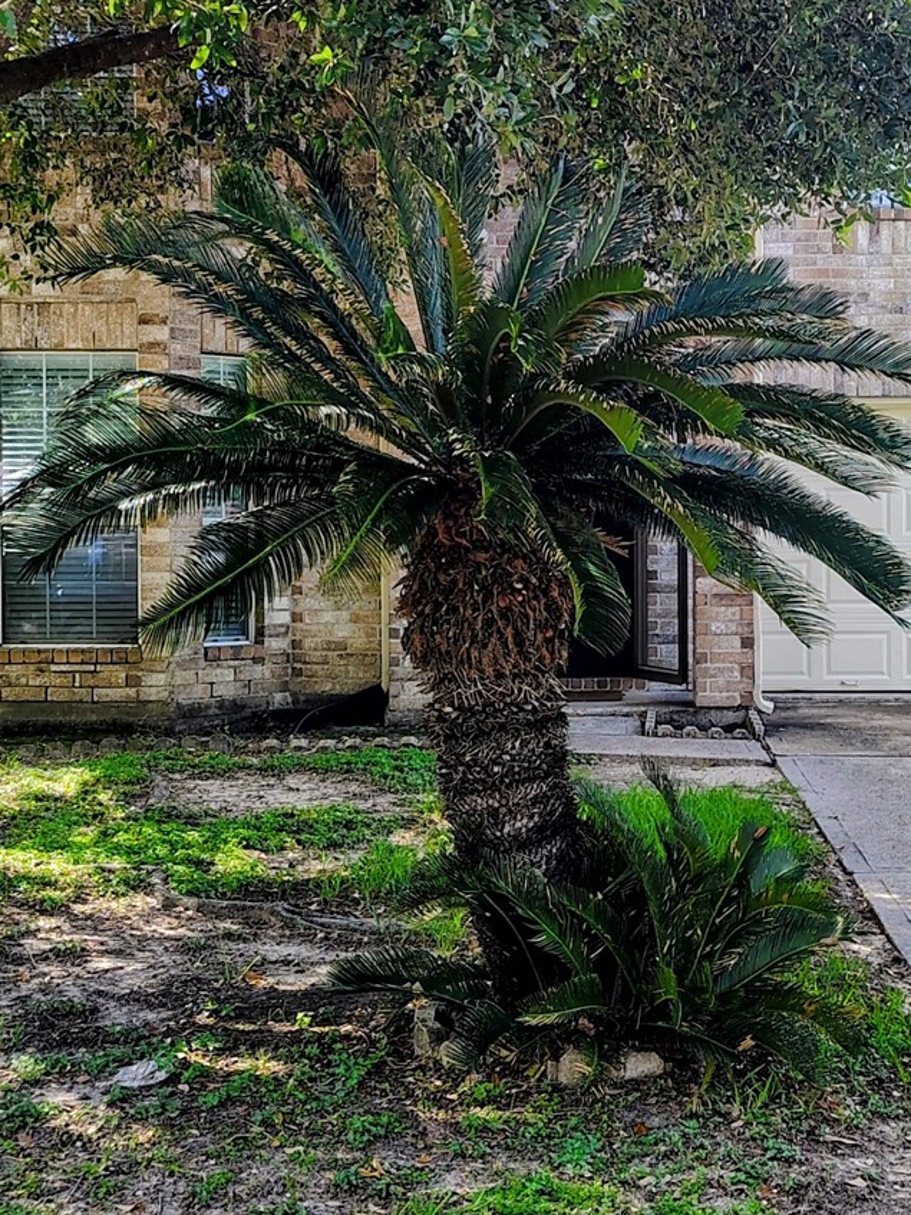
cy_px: 630
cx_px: 589
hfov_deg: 25.1
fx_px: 2036
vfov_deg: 33.2
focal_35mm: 58
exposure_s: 1/200
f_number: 1.8
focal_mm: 5.56
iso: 128
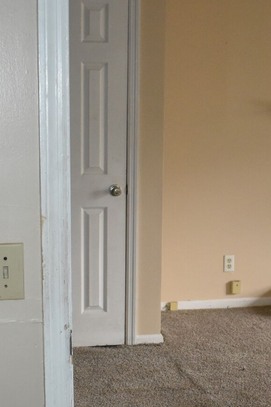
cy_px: 281
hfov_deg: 18.9
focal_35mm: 72
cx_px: 157
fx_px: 813
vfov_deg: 27.8
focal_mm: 18
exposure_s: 1/100
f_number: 3.5
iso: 1600
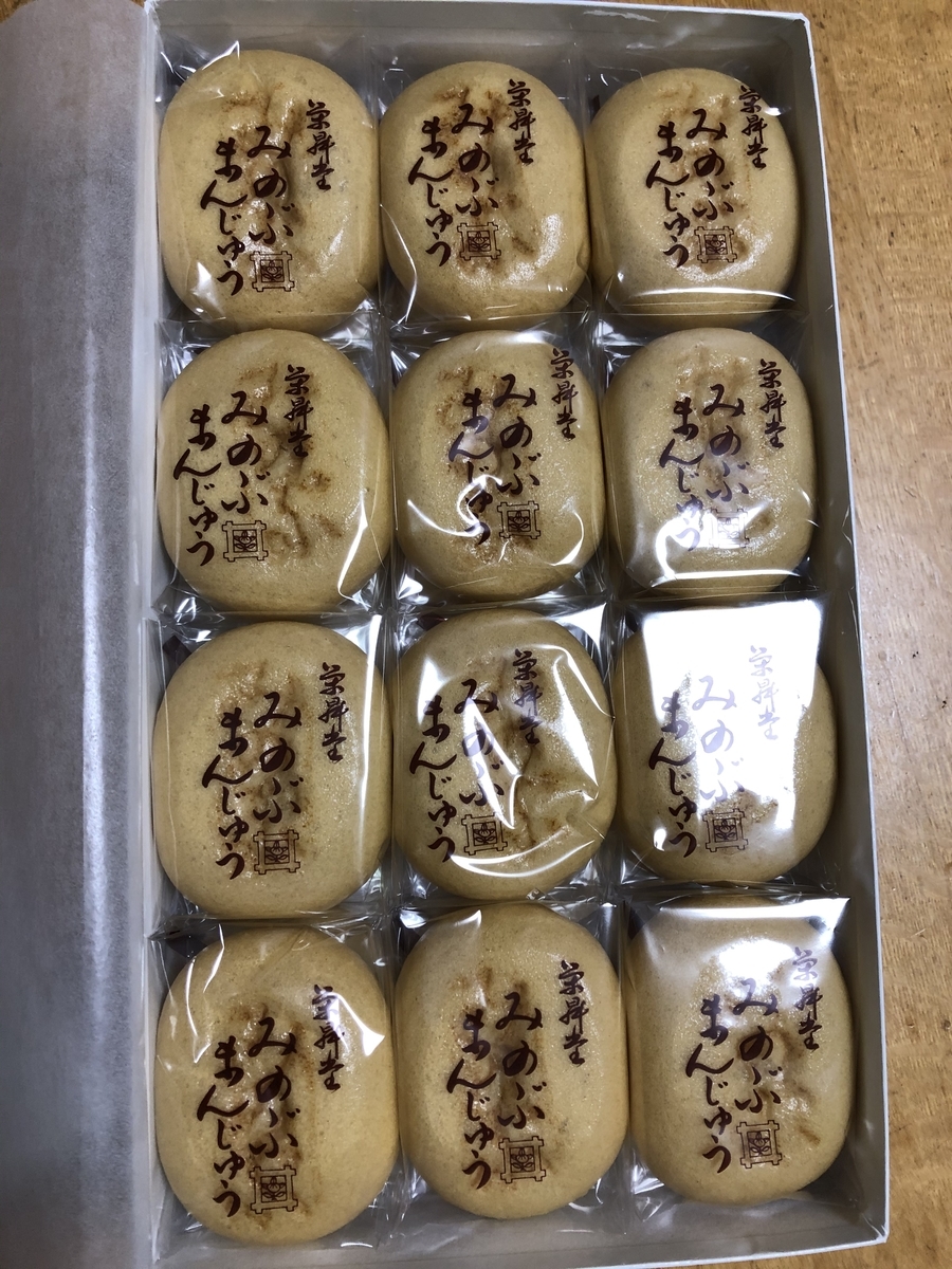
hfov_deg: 49.7
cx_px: 476
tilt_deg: -81.4
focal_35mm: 28
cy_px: 634
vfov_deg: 63.4
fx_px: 1027
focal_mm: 3.99
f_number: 1.8
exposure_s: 1/33
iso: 40
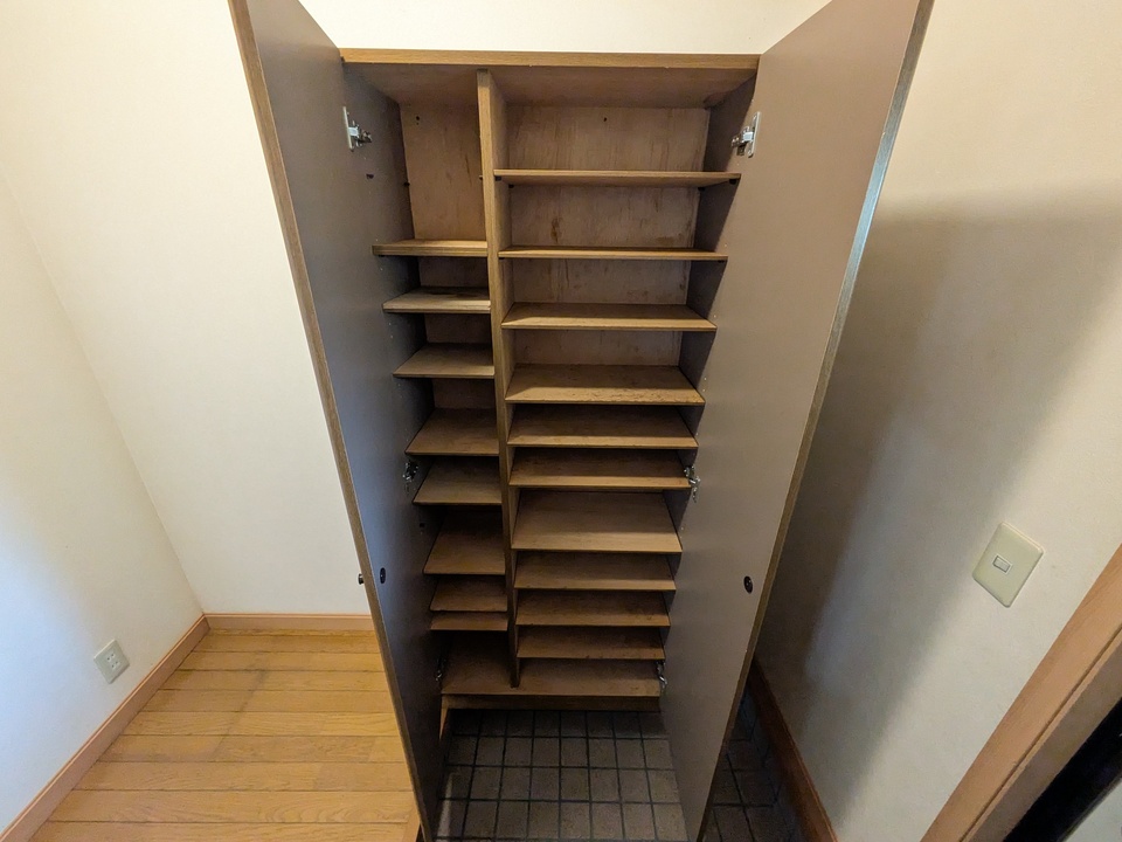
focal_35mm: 14
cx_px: 561
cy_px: 421
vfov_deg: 85.7
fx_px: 454
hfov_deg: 102.1
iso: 1212
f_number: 2.2
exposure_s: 1/33.3
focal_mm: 1.83
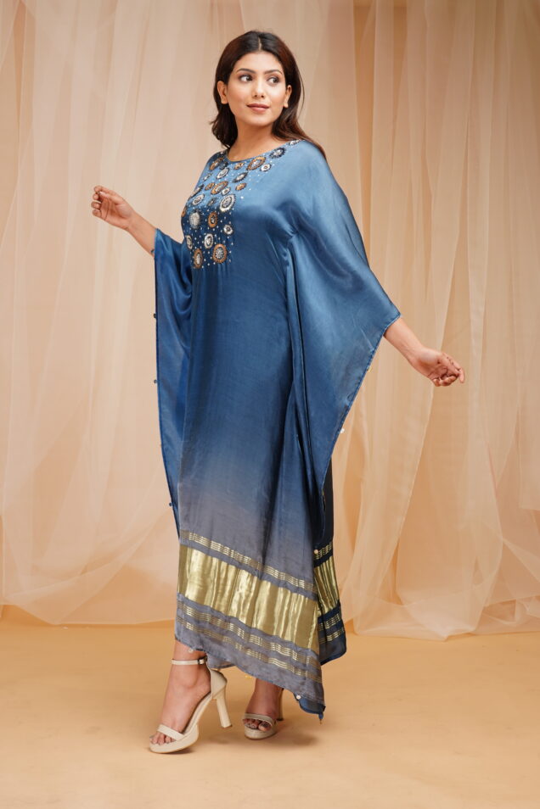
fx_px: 1305
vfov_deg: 34.5
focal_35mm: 58
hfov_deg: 23.4
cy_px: 404
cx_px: 270
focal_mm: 39
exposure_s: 1/160
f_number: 7.1
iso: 250
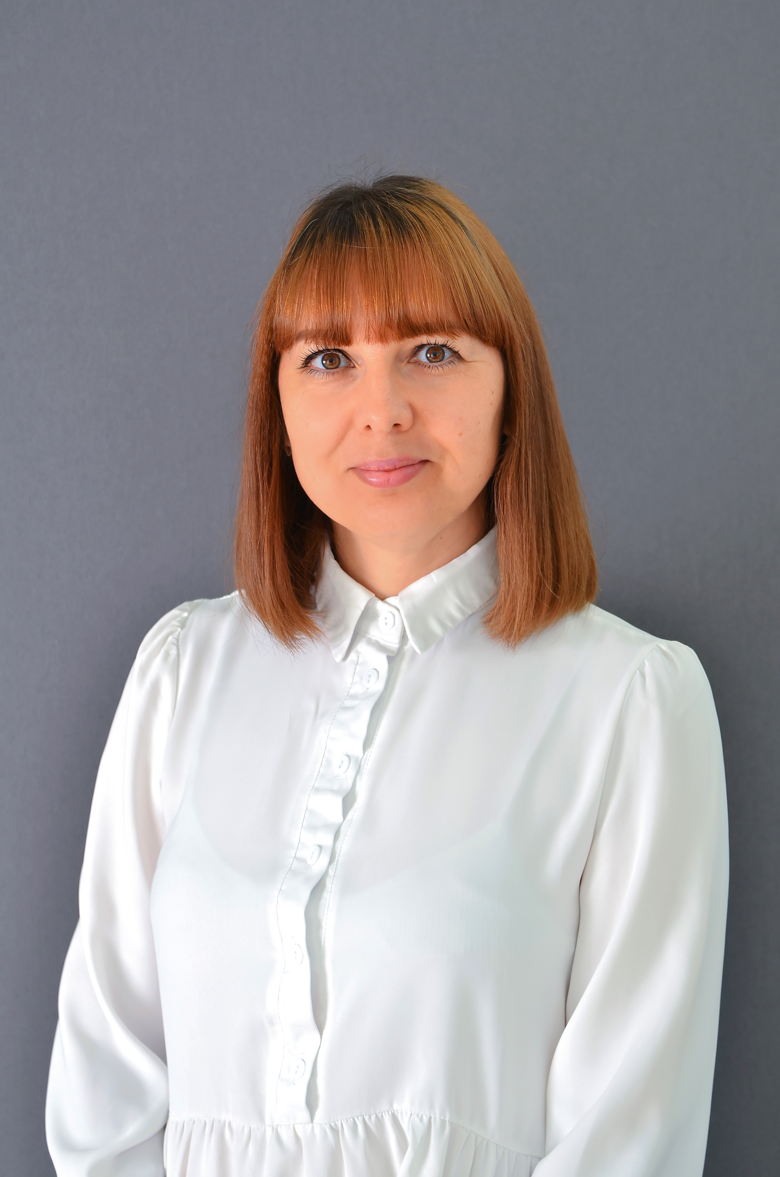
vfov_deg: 26.0
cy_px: 588
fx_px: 2546
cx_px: 390
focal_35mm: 78
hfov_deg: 17.4
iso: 160
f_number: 4.5
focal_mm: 52
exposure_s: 1/160
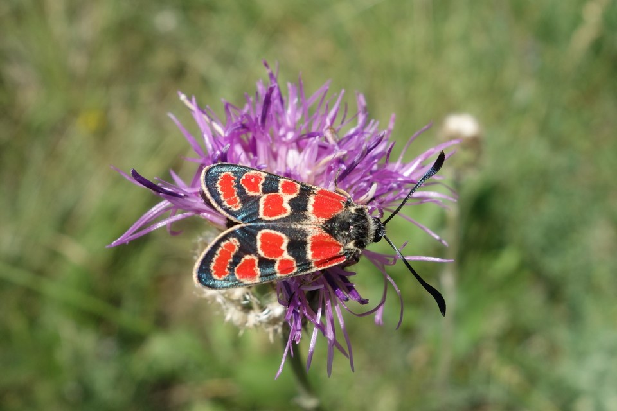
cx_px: 308
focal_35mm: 28
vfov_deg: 46.4
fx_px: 480
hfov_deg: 65.5
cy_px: 206
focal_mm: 10.4
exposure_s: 1/500
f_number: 5.6
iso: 125
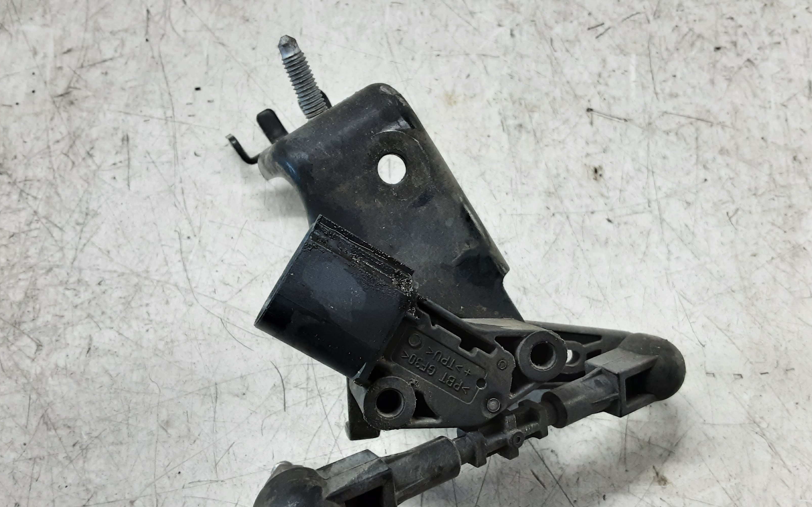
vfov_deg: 43.1
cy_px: 264
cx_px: 404
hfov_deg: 64.6
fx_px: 642
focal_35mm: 29
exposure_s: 1/50
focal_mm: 2.91
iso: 100
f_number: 1.9
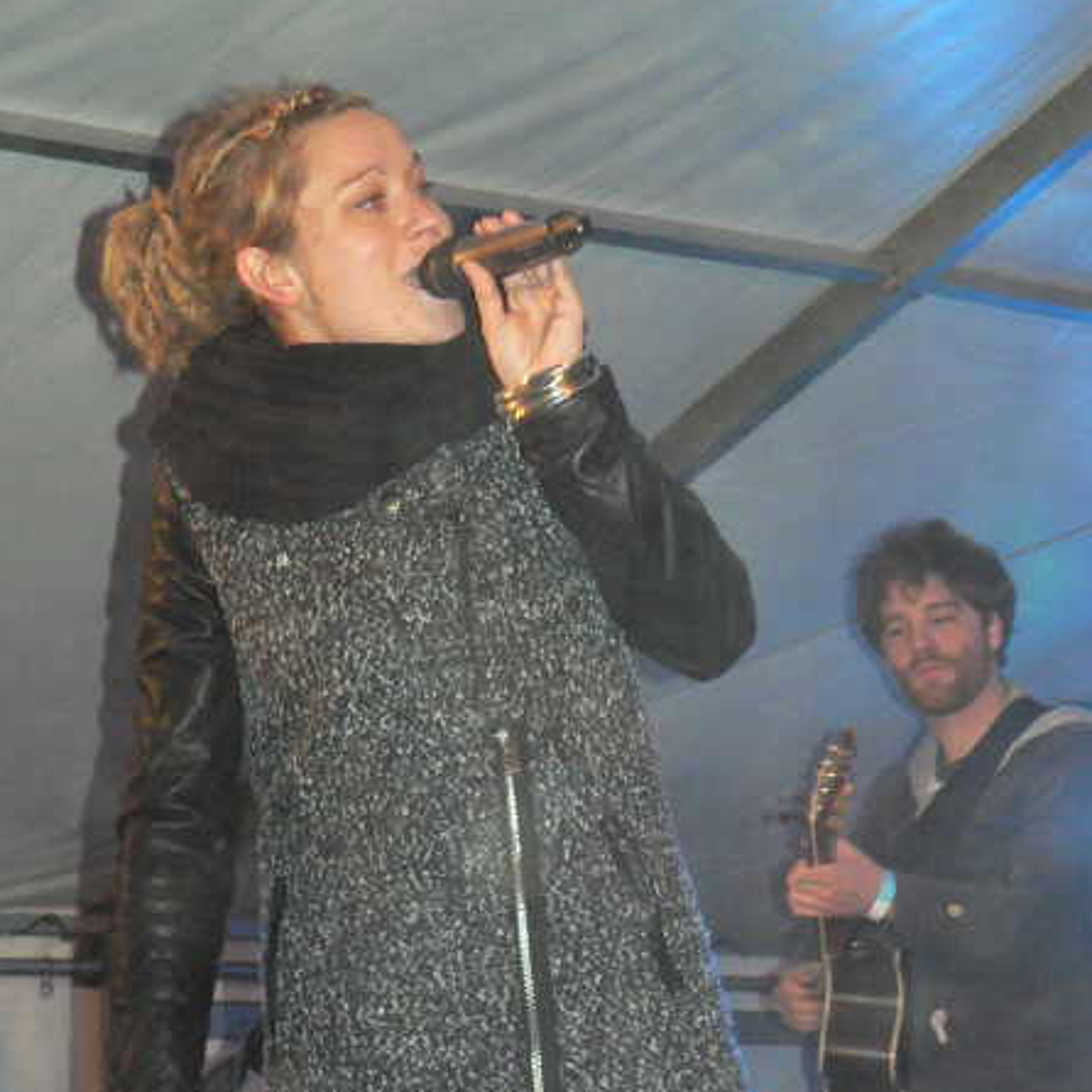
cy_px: 668
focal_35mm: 82
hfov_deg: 21.1
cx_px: 546
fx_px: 2927
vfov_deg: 21.1
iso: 400
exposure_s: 1/60
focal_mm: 11.8
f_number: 3.2
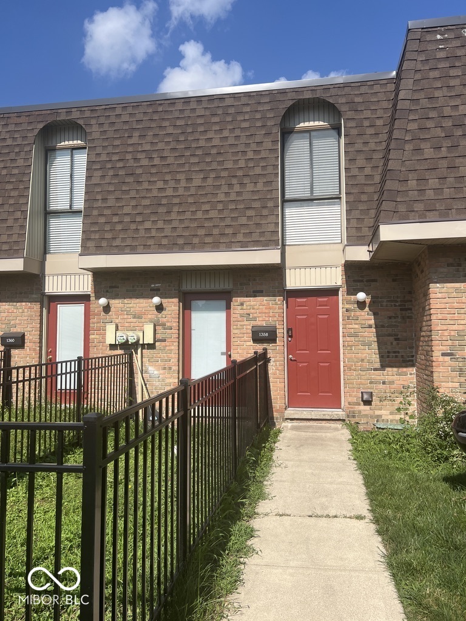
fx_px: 467
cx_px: 233
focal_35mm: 26
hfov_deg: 53.1
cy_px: 310
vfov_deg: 67.3
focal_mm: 5.7
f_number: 1.5
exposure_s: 1/4444
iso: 50
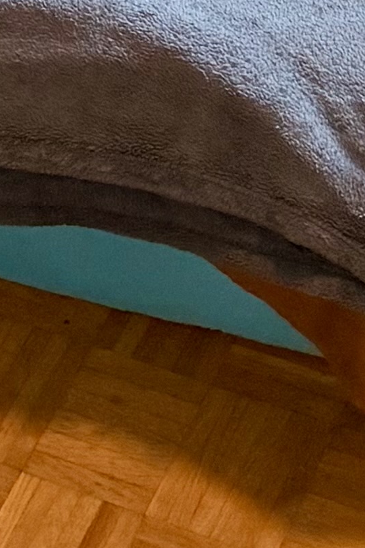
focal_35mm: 177
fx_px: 2693
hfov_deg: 7.7
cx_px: 266
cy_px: -1181
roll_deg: +13.0
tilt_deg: -22.6
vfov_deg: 9.0
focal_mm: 6.76
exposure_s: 1/60
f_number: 1.78
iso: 250
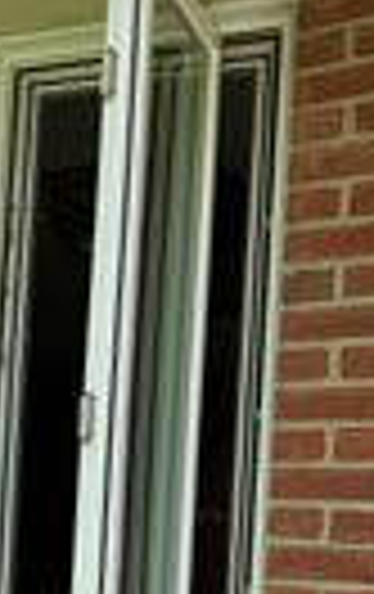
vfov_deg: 26.0
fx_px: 1250
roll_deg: -4.0
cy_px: 526
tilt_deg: +0.3
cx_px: -225
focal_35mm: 77
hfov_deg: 15.4
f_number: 1.78
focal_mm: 6.76
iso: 100
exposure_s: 1/1271
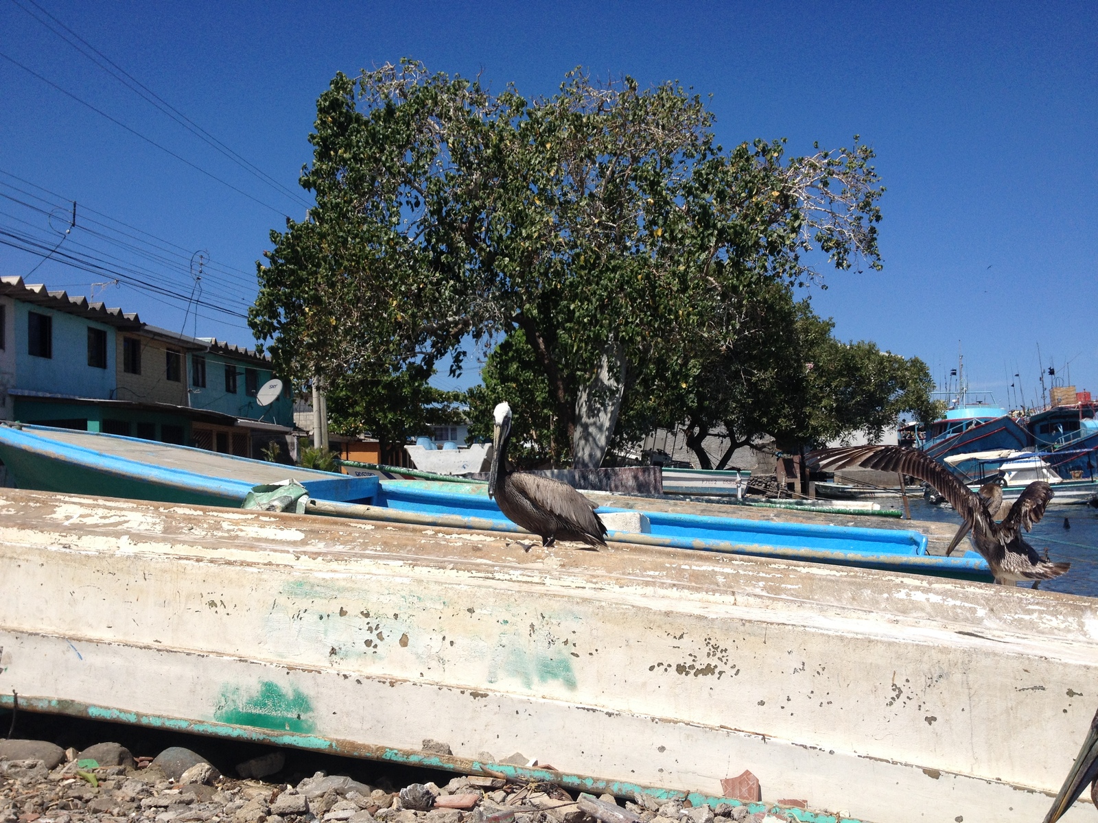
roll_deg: +1.7
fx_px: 1110
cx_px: 549
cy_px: 412
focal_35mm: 35
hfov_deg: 52.6
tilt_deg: -0.5
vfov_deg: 40.7
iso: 50
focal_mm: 4.28
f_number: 2.4
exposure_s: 1/2632
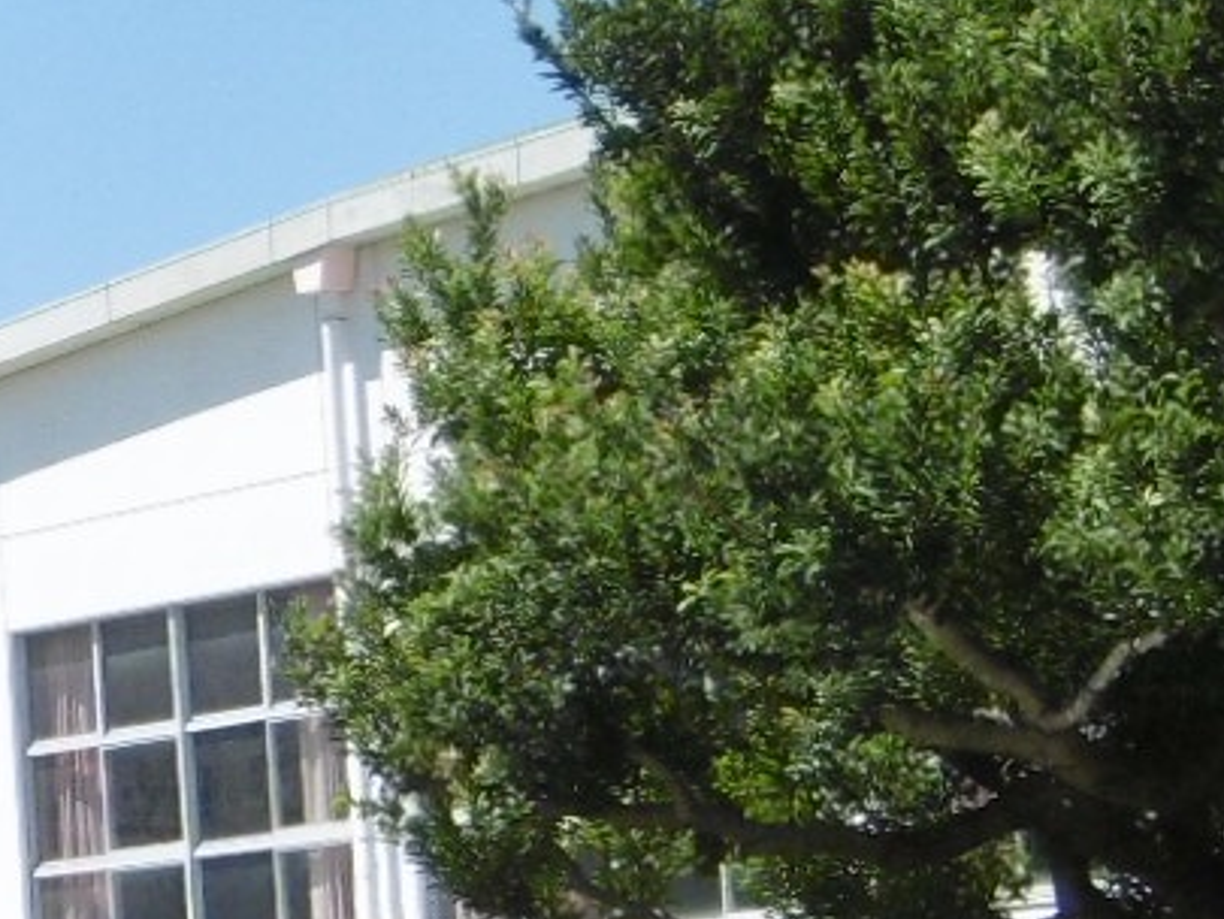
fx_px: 6791
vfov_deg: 7.7
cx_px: -904
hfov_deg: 9.8
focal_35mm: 192
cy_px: 348
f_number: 3.7
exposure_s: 1/800
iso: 100
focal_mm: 6.8
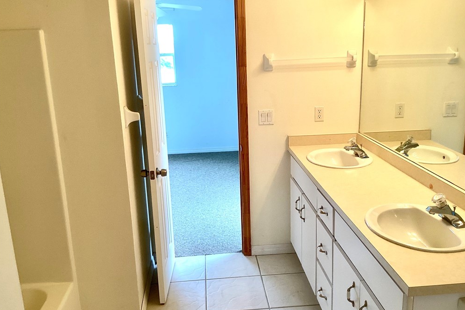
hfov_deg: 57.2
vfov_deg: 40.0
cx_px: 232
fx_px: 426
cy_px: 156
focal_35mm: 33
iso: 80
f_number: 2.4
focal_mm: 3.3
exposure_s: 1/60
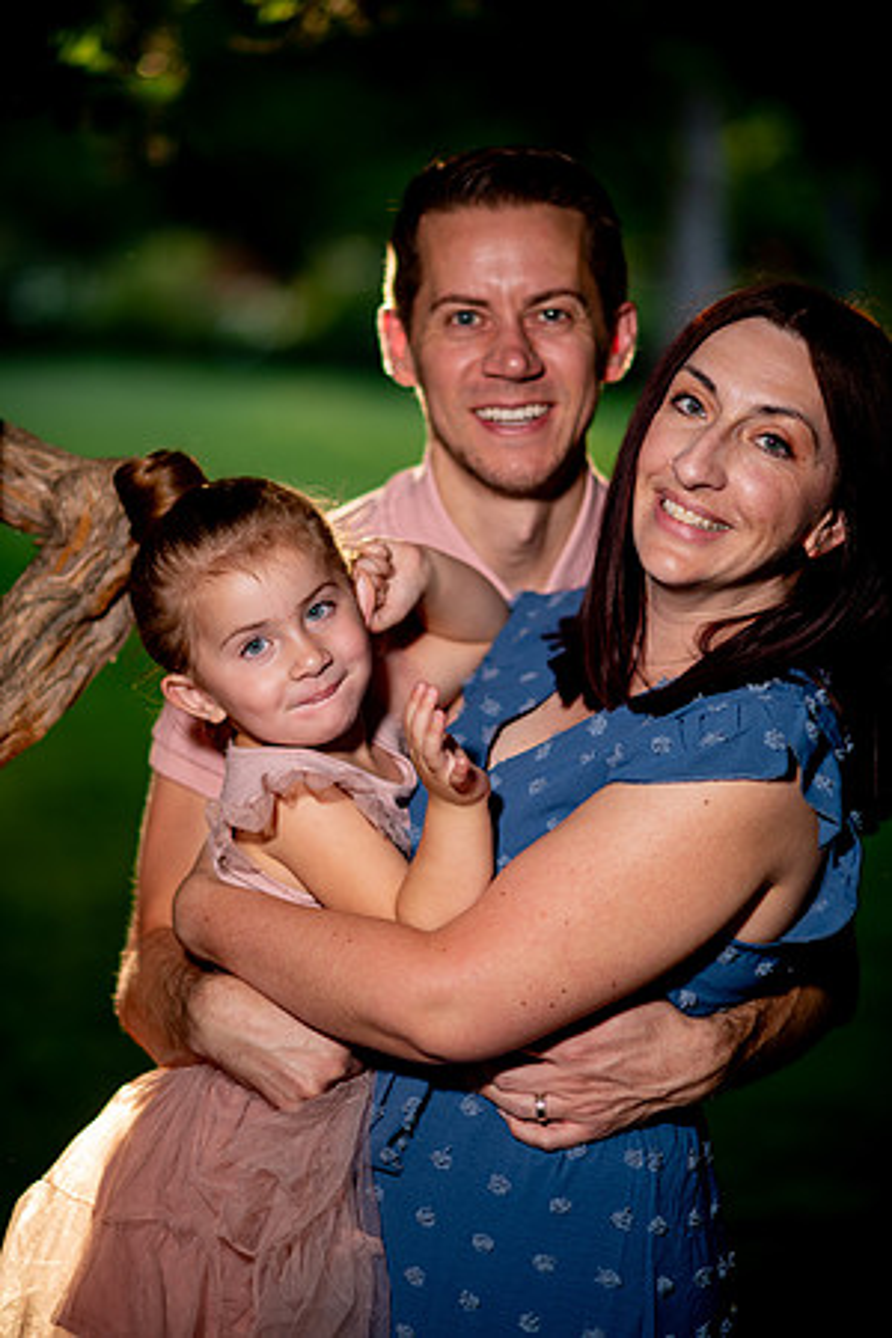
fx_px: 3902
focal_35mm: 105
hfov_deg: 13.0
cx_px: 446
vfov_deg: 19.5
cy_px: 669
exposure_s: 1/250
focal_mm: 105
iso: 64
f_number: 2
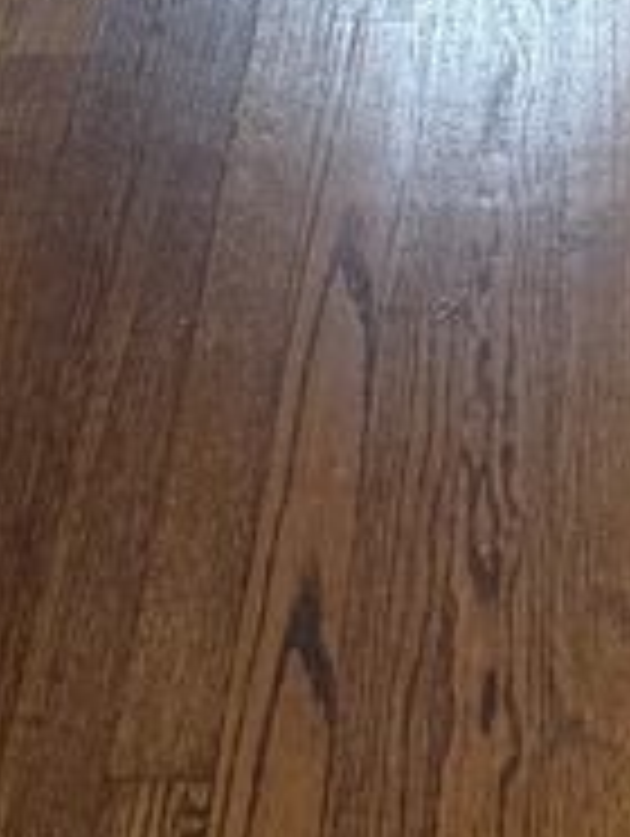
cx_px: 594
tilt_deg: -6.4
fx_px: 3365
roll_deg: -0.4
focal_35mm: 139
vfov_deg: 10.7
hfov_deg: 10.6
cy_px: -1530
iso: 250
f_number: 1.78
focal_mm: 6.76
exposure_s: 1/60
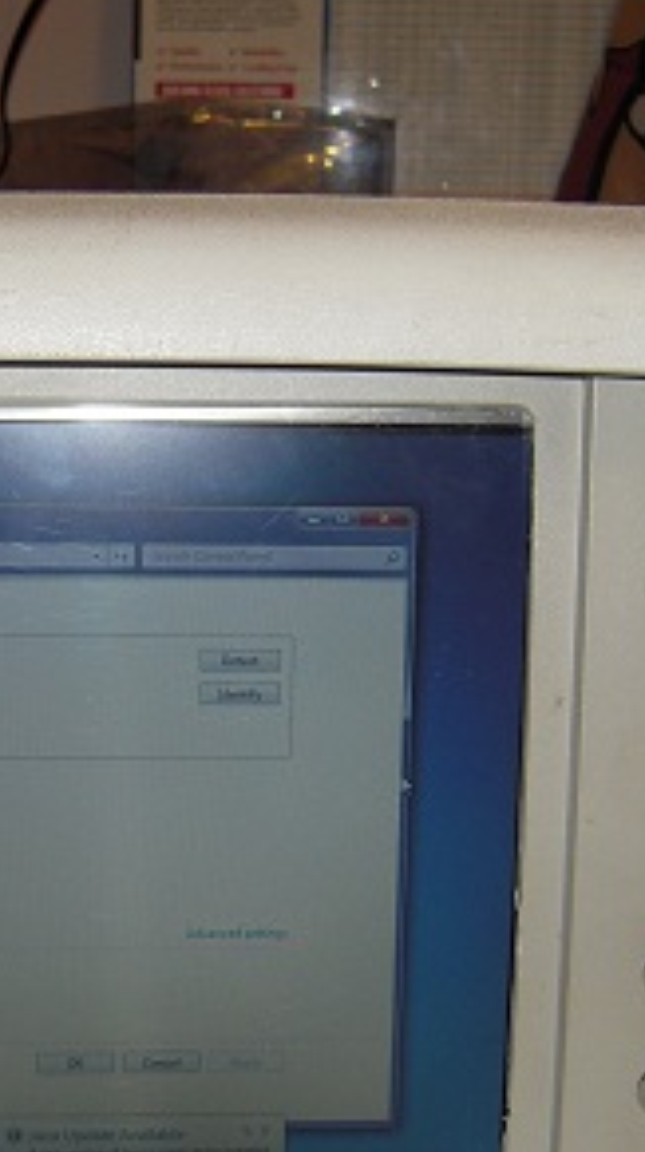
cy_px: 792
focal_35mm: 63
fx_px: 1922
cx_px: 166
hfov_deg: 18.9
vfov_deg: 33.0
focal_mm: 5
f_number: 2.7
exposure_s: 1/25
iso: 100
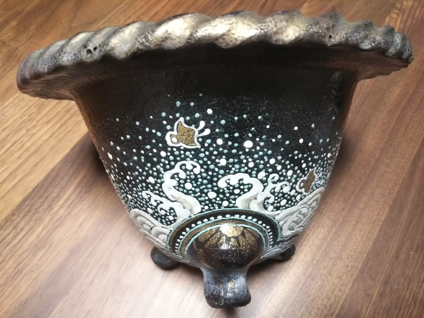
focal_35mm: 30
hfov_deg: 60.0
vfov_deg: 46.8
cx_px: 212
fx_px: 367
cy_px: 159
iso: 125
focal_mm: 4
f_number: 2.2
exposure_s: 1/30
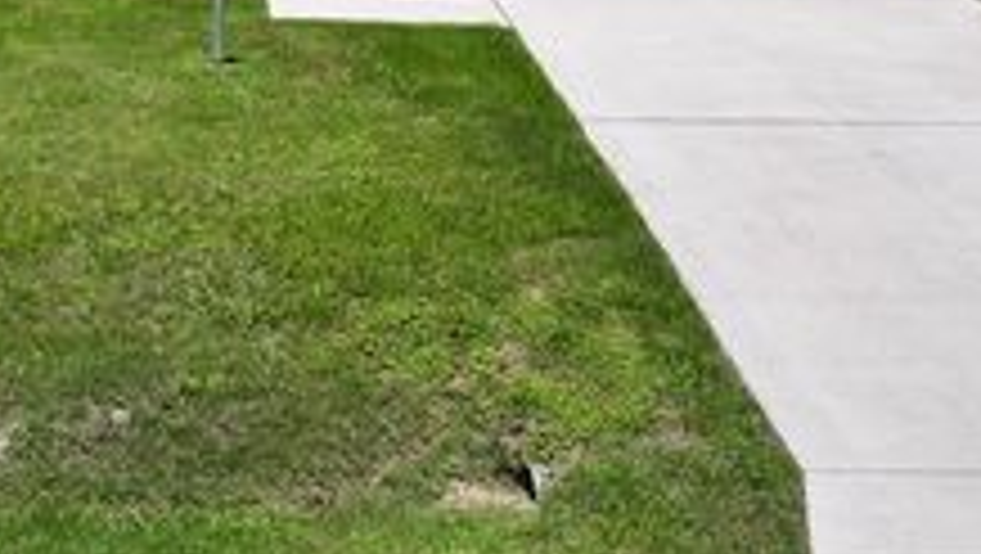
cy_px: -277
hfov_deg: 33.9
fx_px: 1562
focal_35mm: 60
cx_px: 212
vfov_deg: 17.9
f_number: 2.8
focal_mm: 12.29
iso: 110
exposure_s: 1/5000
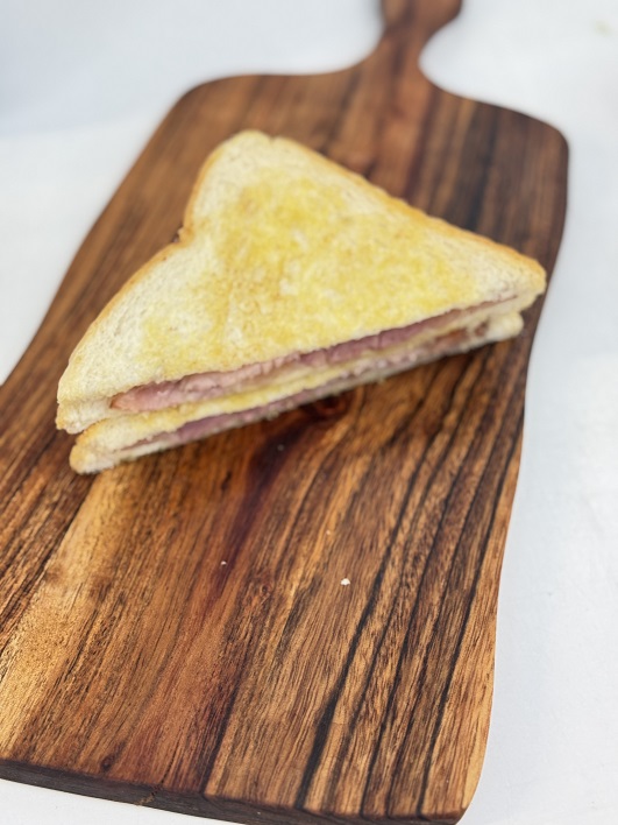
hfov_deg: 30.3
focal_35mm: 48
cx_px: 309
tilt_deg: -49.1
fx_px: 1143
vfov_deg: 39.7
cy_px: 412
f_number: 1.78
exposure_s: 1/50
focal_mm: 6.76
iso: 64
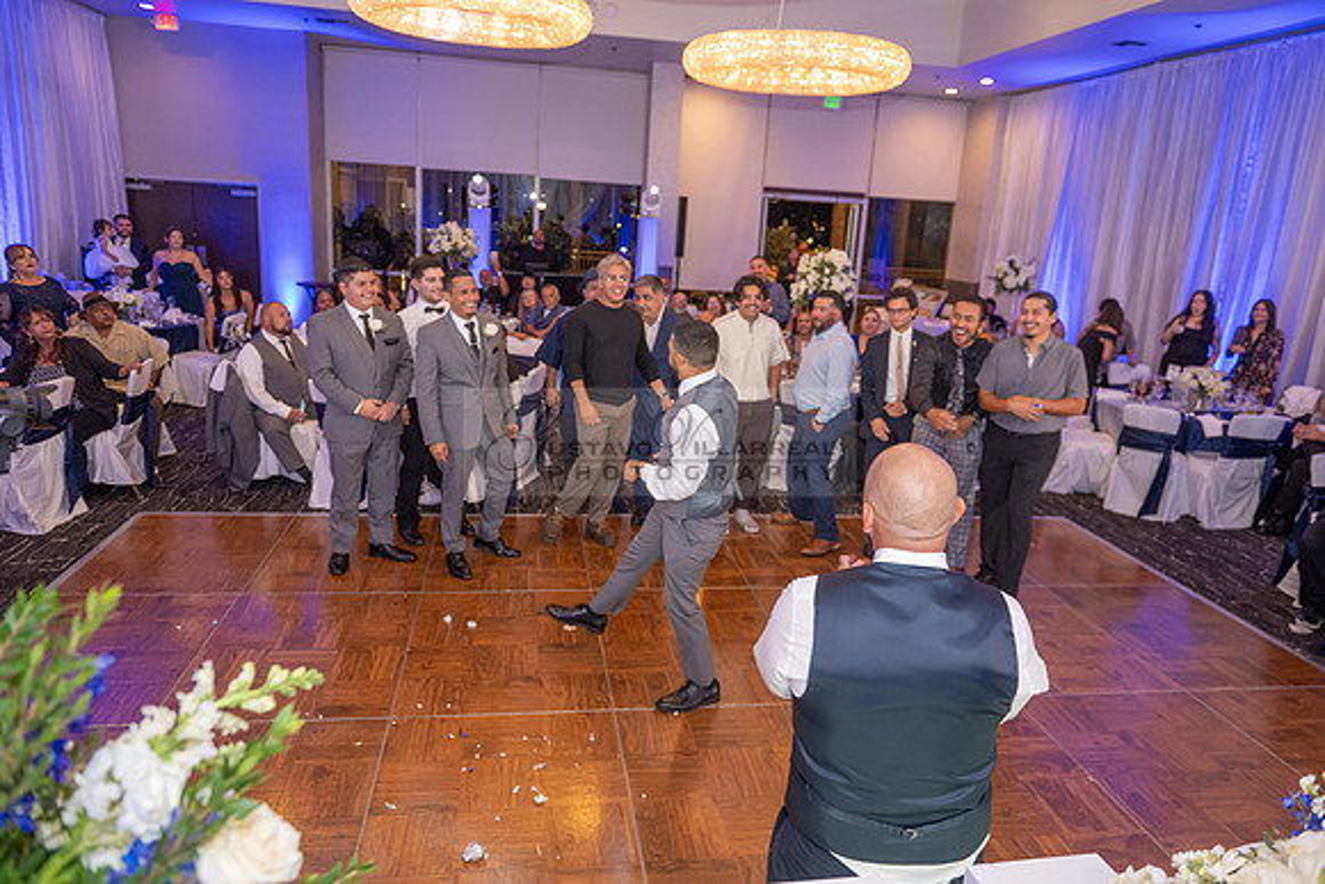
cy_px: 442
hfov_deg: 73.7
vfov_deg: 53.2
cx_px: 662
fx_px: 883
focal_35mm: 24
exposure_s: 1/125
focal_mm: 24
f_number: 3.5
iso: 1600
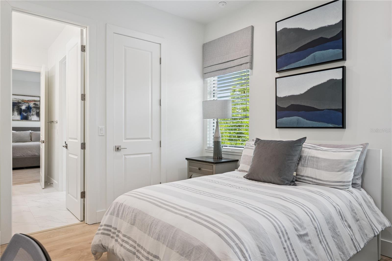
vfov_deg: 56.1
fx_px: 245
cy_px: 130
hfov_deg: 77.3
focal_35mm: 22
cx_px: 196
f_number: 9
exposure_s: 1/8
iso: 200
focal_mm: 22.5
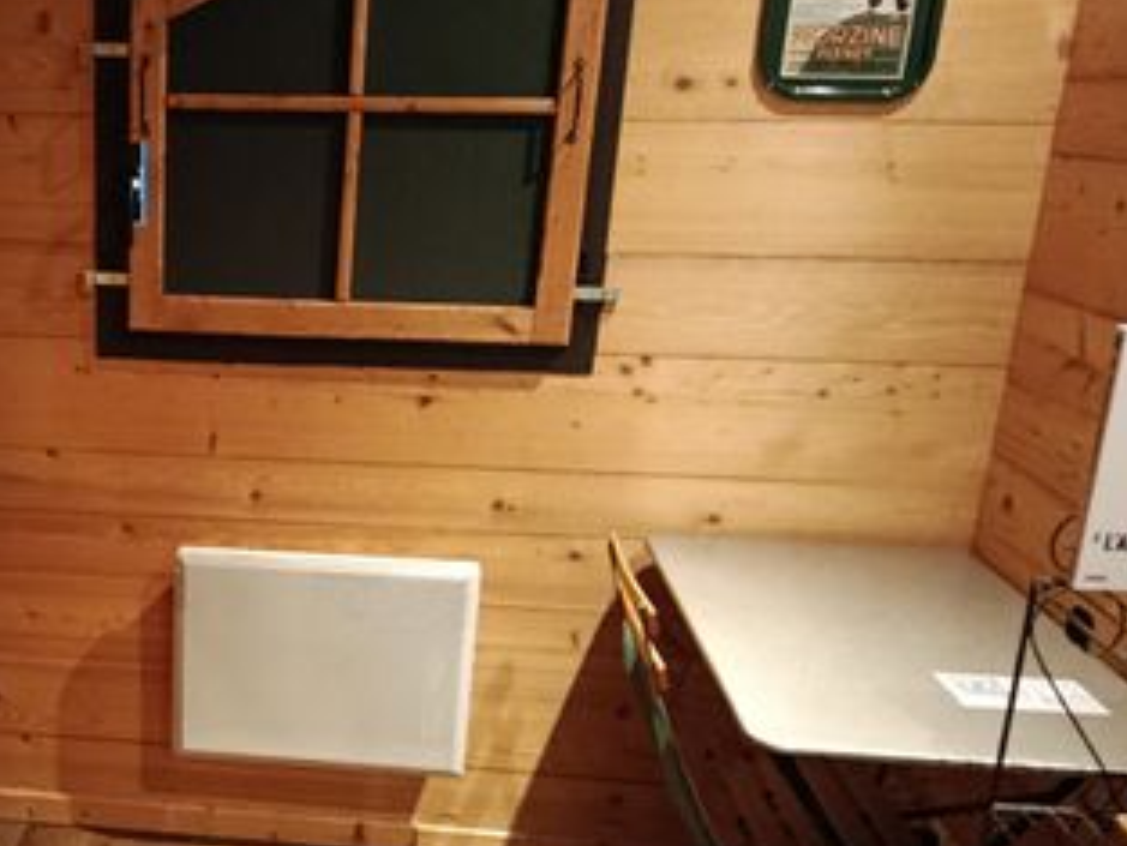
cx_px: 148
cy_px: 608
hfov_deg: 38.8
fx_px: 1498
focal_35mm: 46
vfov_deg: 31.1
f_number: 1.7
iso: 3300
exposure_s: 1/25
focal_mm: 5.24
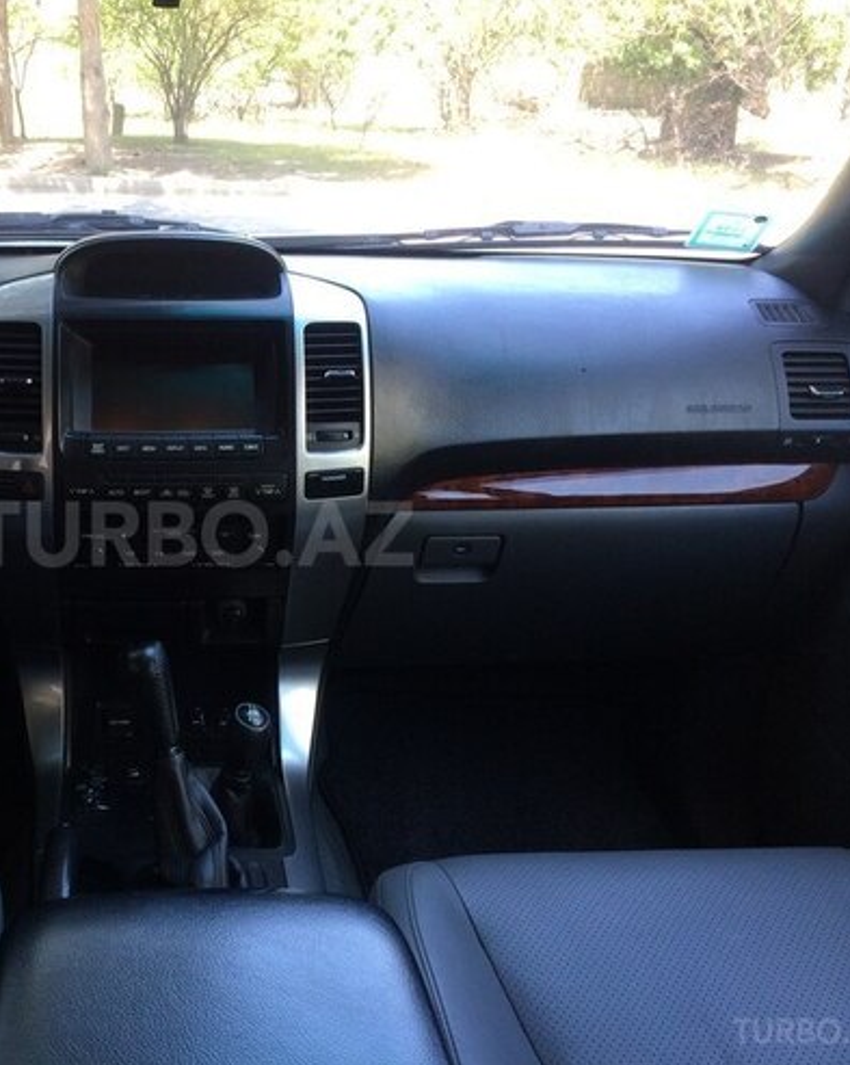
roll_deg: -1.3
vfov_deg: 48.0
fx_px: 1196
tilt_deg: -22.0
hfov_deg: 37.9
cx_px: 192
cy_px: 534
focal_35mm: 38
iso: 64
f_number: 2.2
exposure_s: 1/100
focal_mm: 4.15
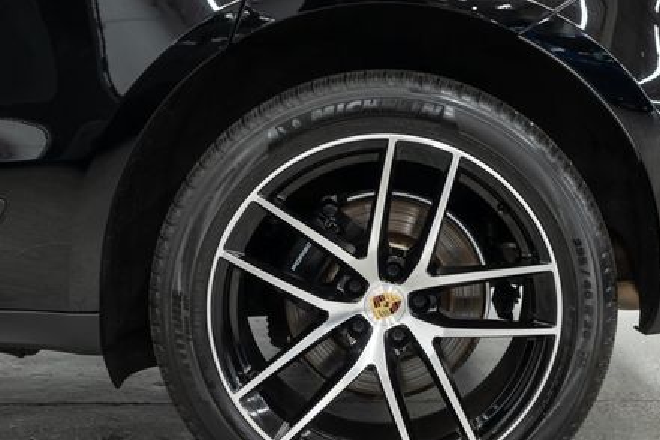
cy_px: 257
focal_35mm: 61
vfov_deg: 22.2
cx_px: 407
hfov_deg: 32.7
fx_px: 1118
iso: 500
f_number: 3.2
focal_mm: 28
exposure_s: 1/50
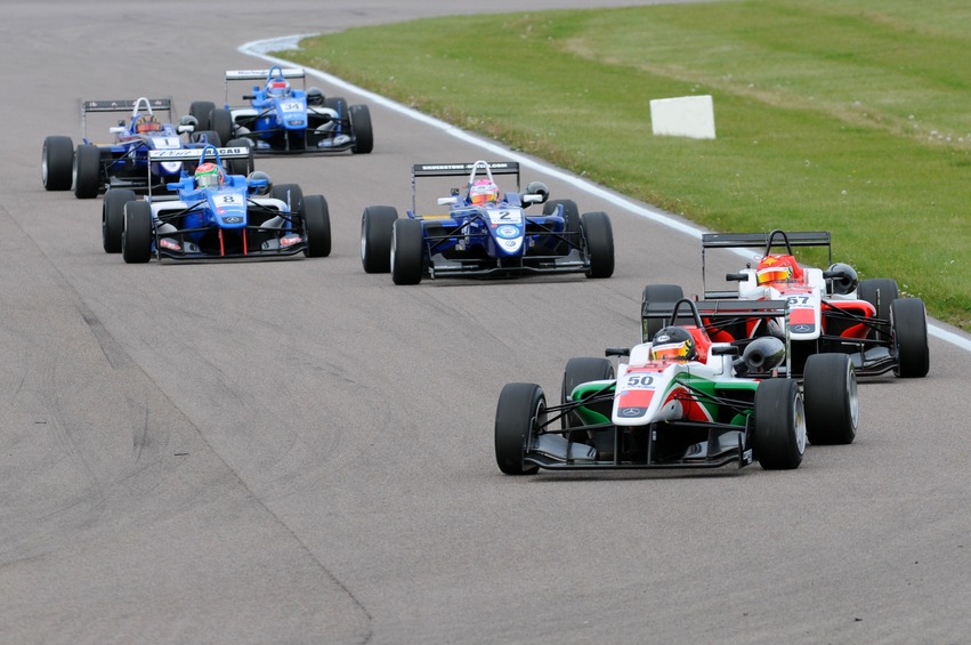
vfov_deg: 3.8
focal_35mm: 360
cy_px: 322
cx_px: 486
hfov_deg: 5.7
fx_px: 9697
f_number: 4.5
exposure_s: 1/640
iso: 200
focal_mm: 240
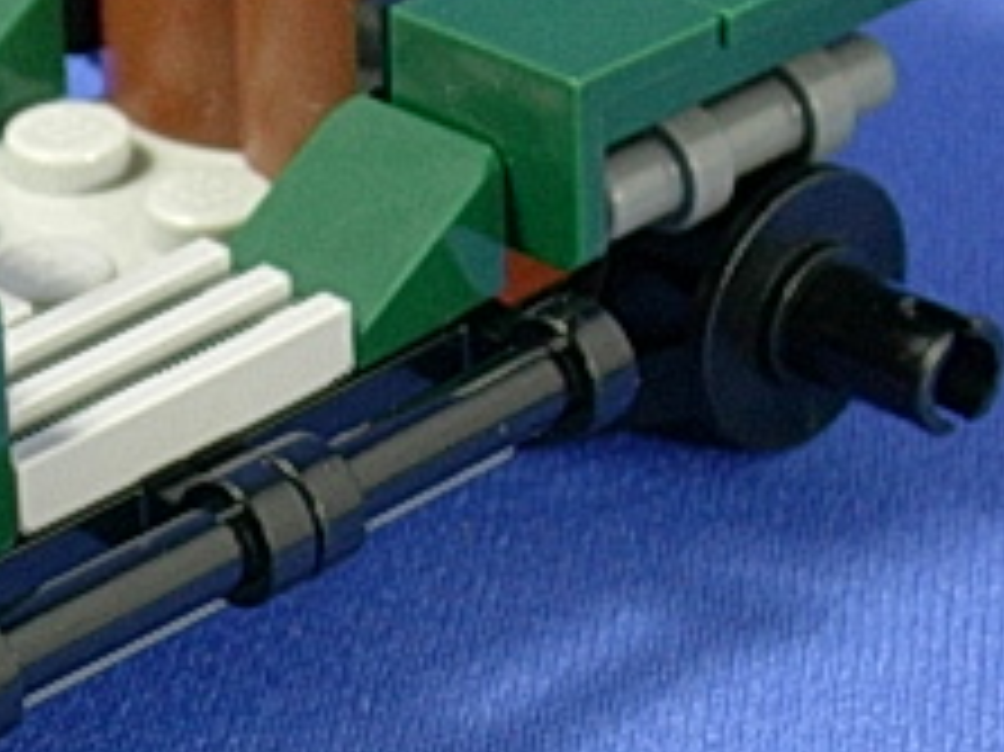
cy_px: 441
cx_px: -131
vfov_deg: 6.9
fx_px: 6232
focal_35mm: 215
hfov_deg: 9.1
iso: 70
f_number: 3.8
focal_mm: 11.3
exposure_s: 1/5.6
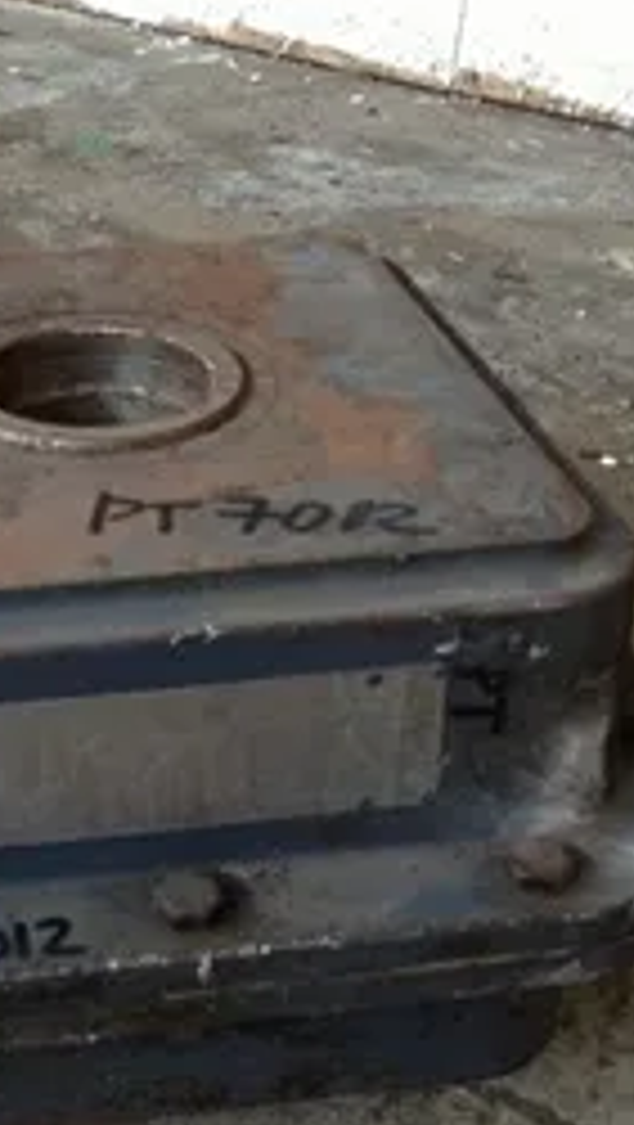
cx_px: 40
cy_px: 544
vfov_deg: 34.3
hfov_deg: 19.3
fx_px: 1819
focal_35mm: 61
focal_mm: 4.28
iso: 320
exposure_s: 1/20
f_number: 2.4
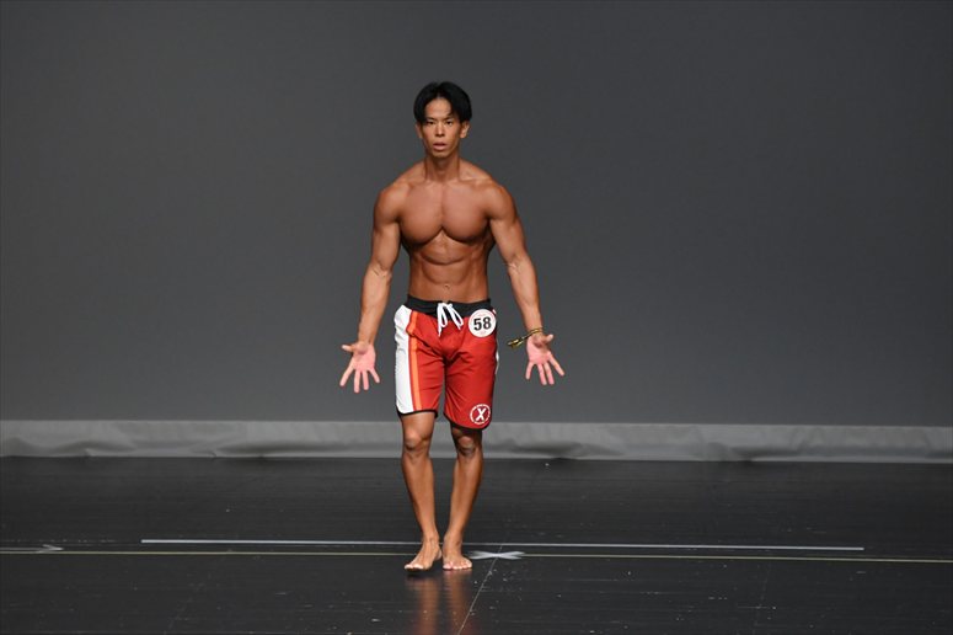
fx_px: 8335
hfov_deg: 6.5
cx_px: 476
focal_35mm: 315
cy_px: 318
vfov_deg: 4.4
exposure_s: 1/400
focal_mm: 210
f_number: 5.6
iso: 2500
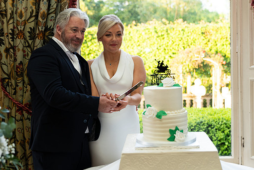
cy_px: 86
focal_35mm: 50
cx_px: 120
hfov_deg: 39.6
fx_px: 353
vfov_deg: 27.0
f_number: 2.8
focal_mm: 44
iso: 1000
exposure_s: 1/200
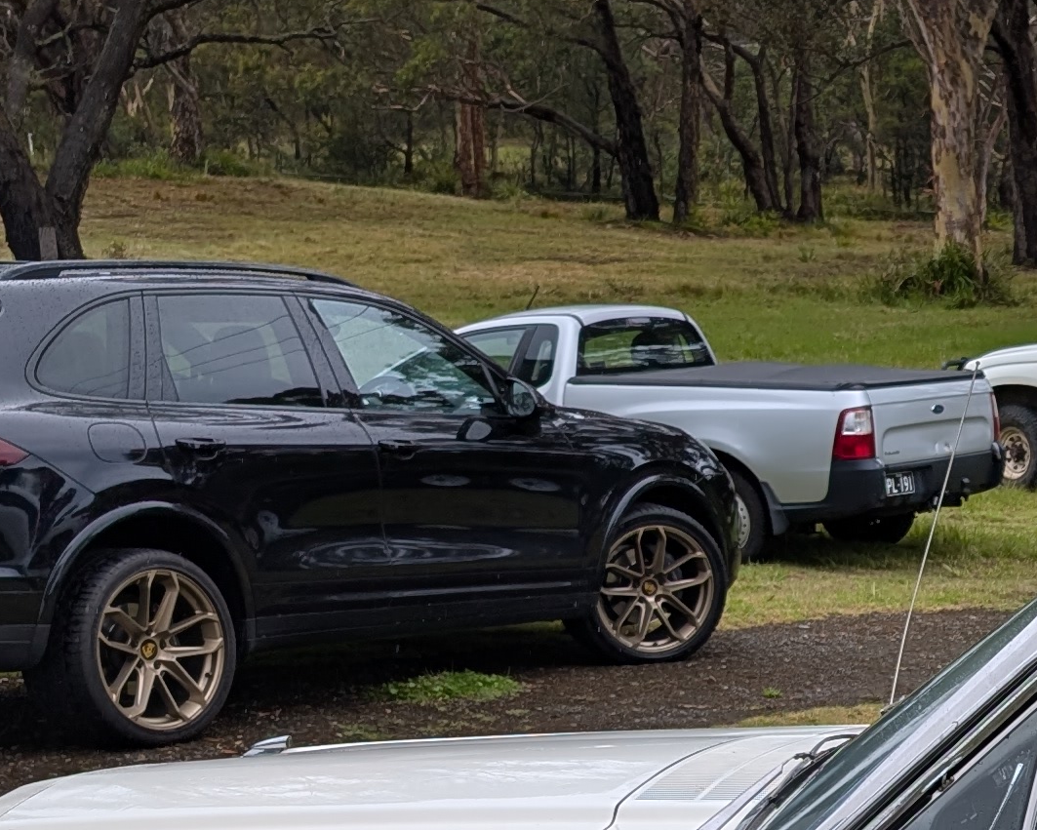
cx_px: 1468
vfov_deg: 16.6
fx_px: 2763
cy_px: 908
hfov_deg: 19.1
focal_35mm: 90
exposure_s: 1/767
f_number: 1.68
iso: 20
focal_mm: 6.9
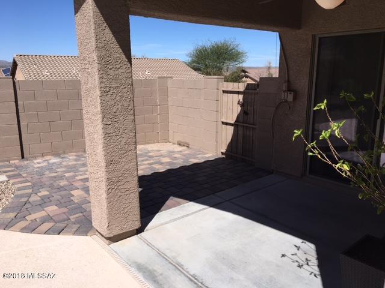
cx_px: 192
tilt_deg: -13.8
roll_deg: +0.9
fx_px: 323
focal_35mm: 29
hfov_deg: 61.7
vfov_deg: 48.2
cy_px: 144
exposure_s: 1/2564
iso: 25
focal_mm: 4.15
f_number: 2.2
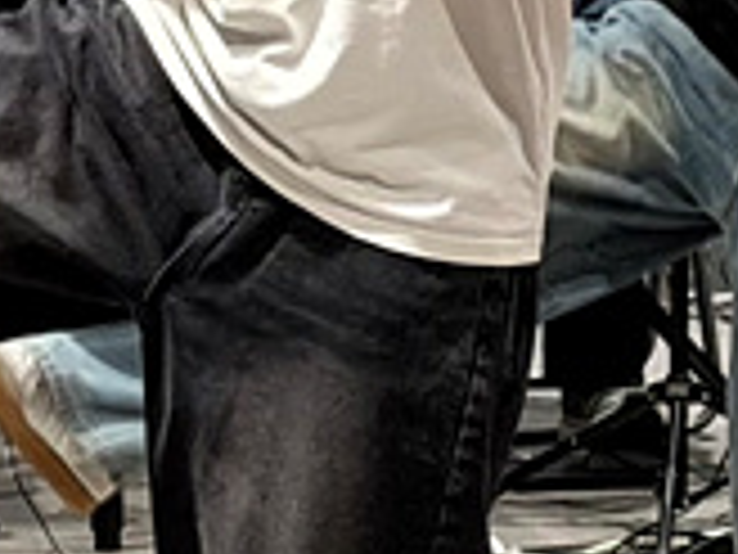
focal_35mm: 292
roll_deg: -0.1
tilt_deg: -7.1
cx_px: 1107
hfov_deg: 6.7
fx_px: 6225
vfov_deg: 5.1
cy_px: 135
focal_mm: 6.76
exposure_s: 1/60
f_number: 1.78
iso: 125
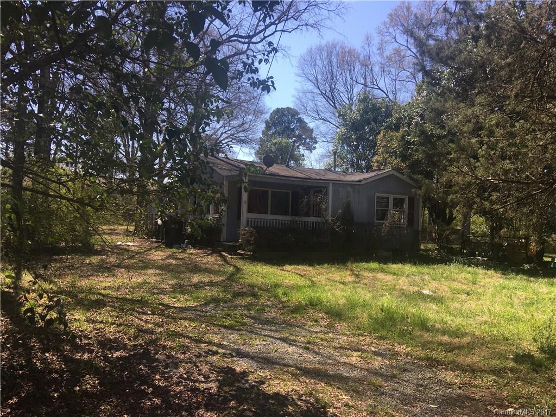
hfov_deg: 61.7
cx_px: 278
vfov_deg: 48.2
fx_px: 466
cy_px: 208
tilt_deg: +3.9
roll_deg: -1.9
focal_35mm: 29
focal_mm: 4.15
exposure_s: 1/663
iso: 25
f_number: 2.2
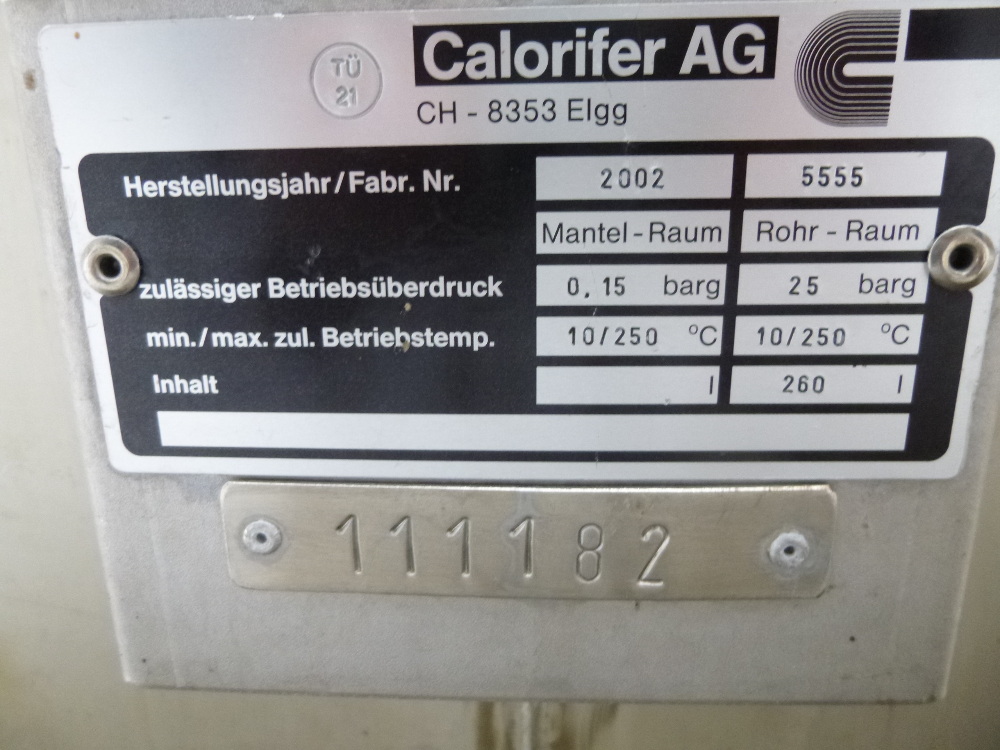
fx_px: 722
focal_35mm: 25
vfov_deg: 54.9
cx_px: 500
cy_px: 375
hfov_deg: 69.4
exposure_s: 1/50
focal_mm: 4.5
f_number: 3.1
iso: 400
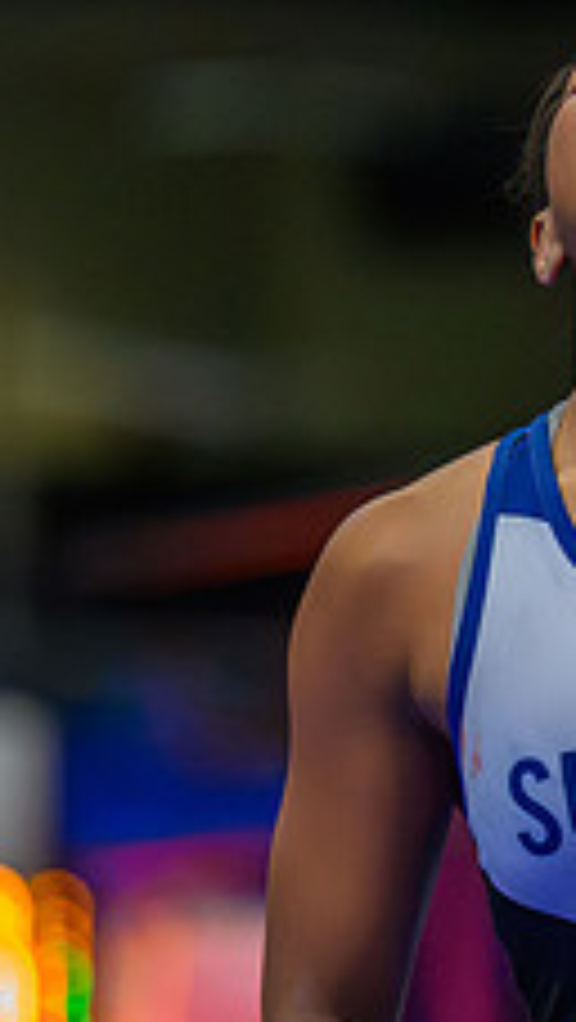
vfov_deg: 3.9
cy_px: 514
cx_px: 696
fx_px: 14960
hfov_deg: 2.2
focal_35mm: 552
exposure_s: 1/800
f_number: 2.8
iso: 12800
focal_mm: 160
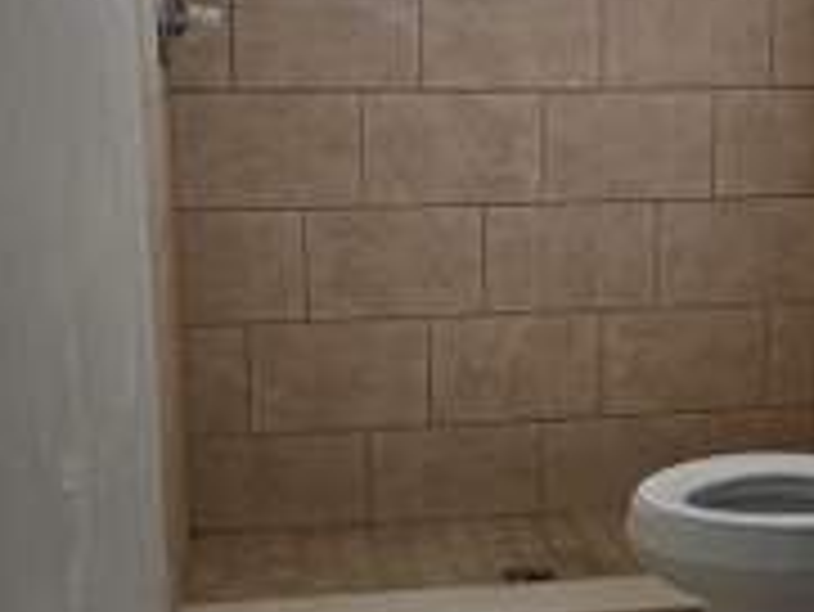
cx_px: 567
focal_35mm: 61
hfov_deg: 31.3
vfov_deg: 24.0
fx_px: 1435
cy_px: 270
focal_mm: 6.3
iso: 200
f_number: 1.7
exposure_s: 1/120
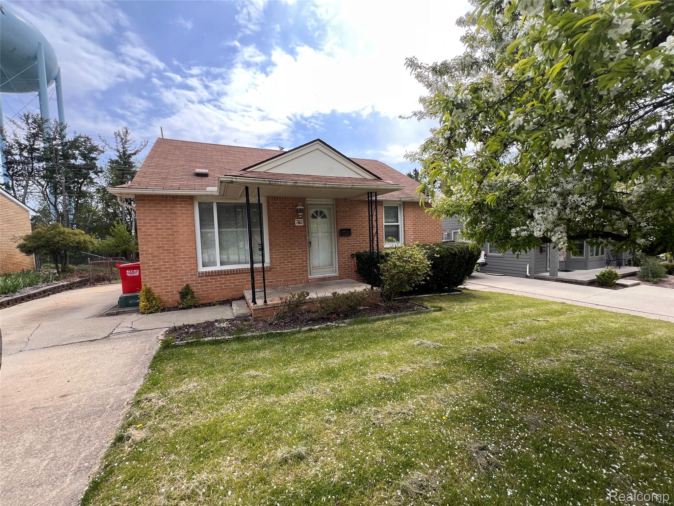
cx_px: 337
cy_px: 253
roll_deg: +0.1
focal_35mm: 13
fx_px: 253
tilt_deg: -5.6
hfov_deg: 106.2
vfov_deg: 89.9
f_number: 1.8
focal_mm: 1.57
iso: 32
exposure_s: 1/525
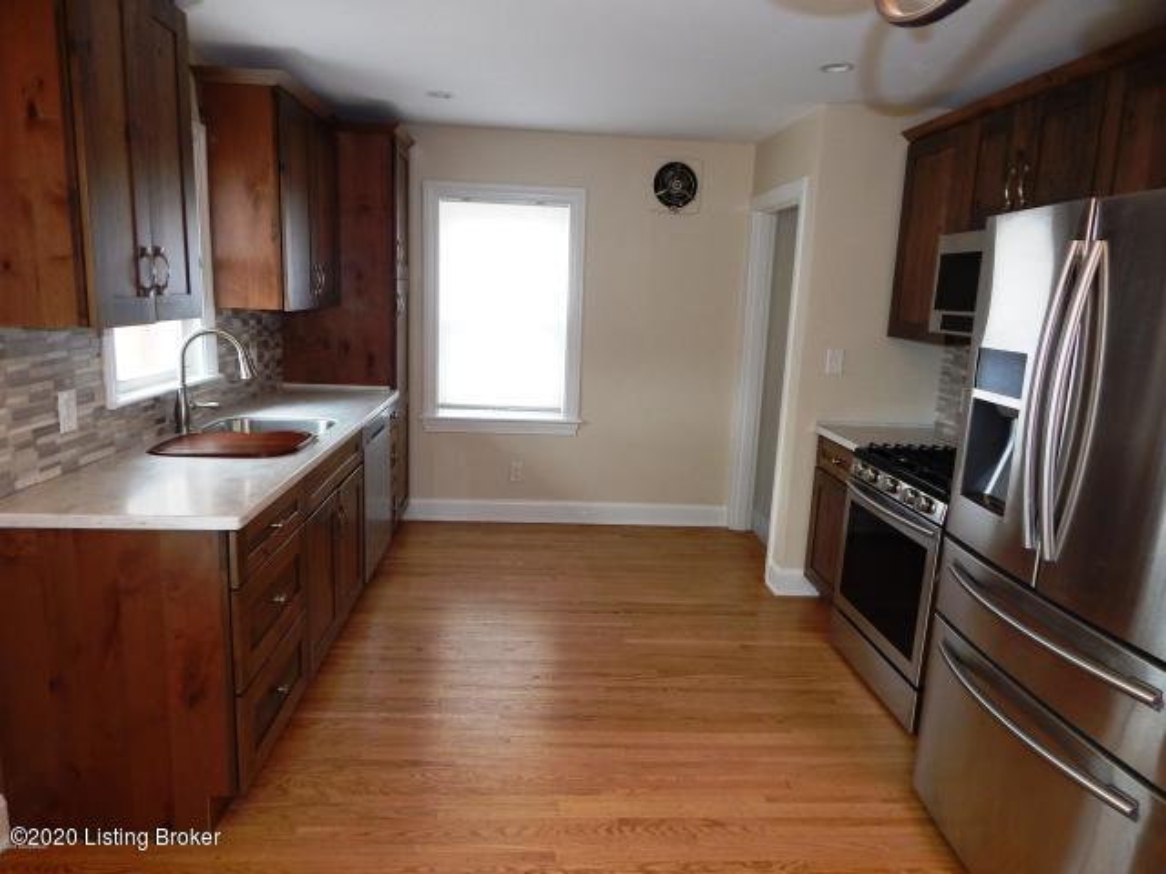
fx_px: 741
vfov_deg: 61.1
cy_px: 437
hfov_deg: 76.4
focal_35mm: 22
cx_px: 583
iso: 140
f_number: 3
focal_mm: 4
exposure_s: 1/30
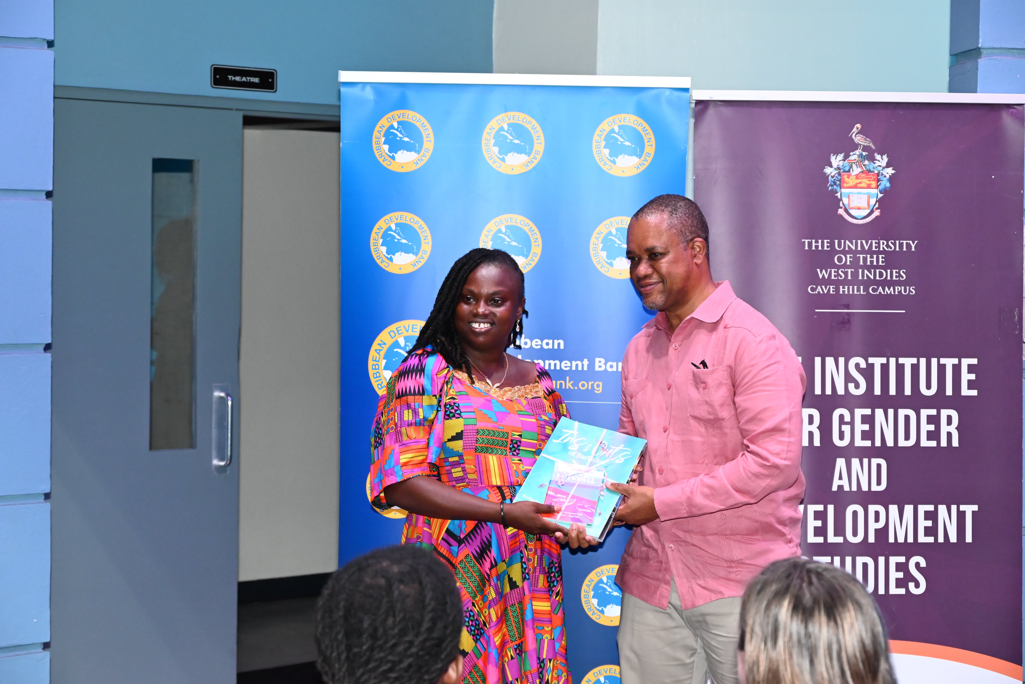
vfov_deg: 20.6
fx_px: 1880
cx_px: 512
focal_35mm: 66
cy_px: 342
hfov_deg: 30.5
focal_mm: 66
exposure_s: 1/80
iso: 4500
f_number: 6
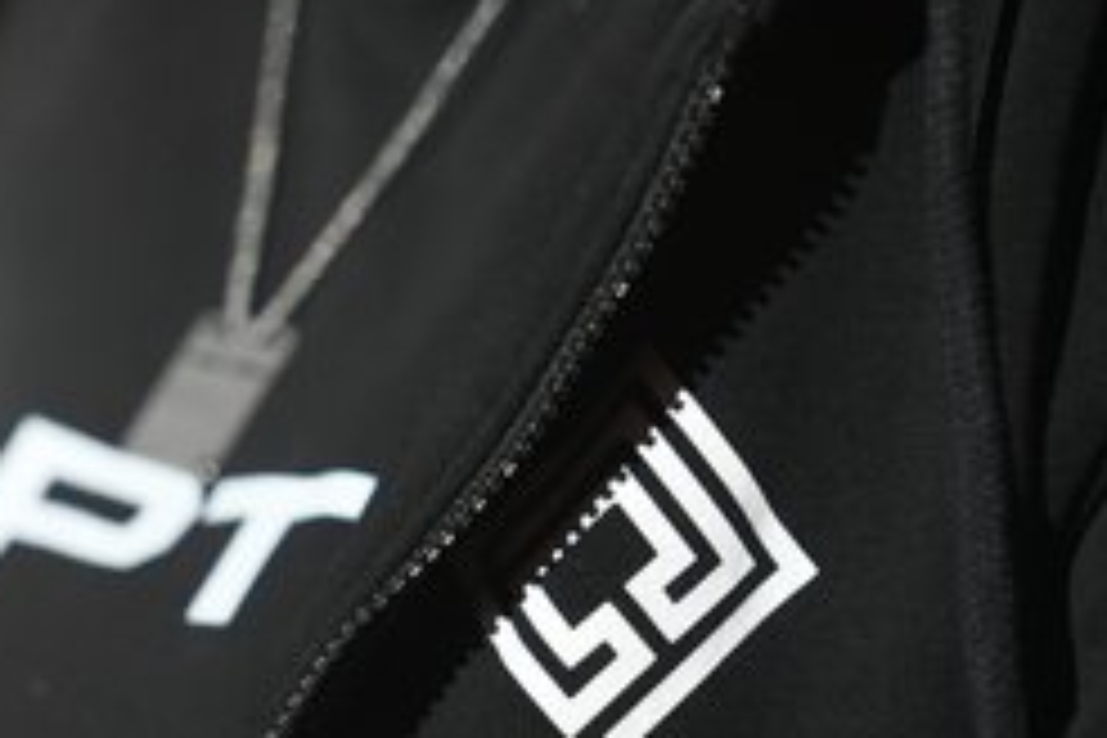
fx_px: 3505
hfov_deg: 17.9
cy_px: 556
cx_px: 400
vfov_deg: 12.0
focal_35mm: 114
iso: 8000
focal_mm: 70
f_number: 2.8
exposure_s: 1/160
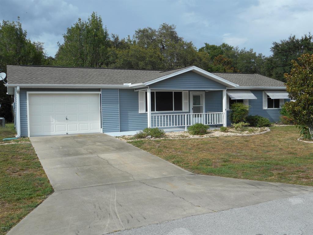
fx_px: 307
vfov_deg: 41.8
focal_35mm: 34
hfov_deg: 54.0
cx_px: 156
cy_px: 118
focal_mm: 6
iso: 80
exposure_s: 1/400
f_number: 4.2
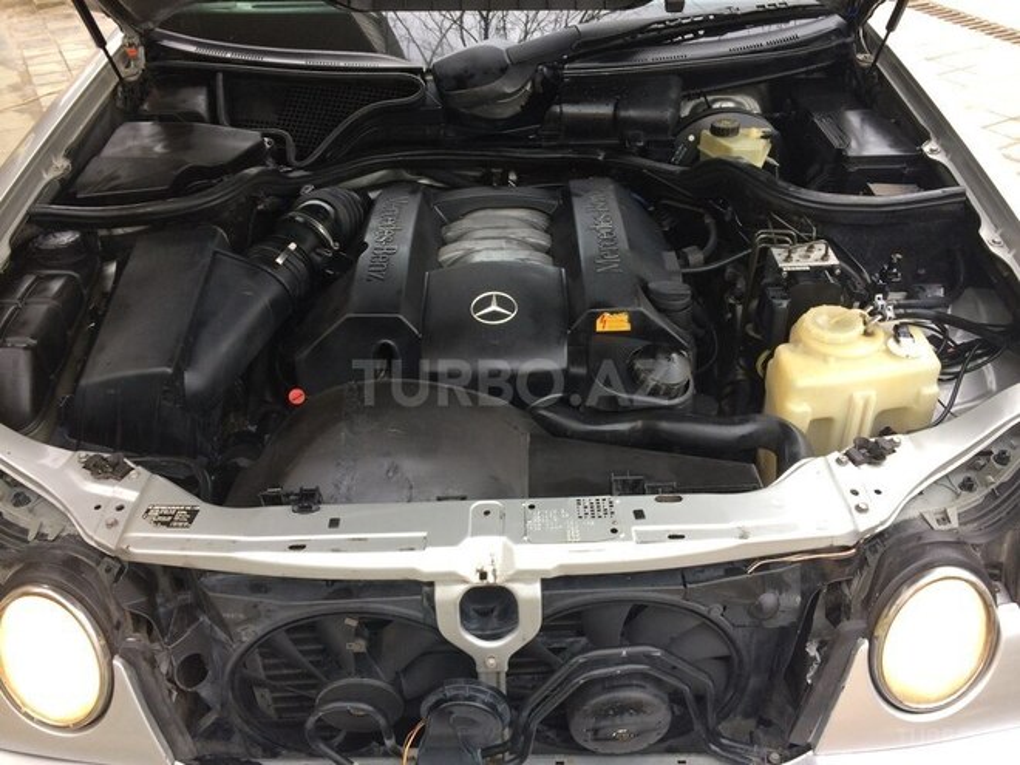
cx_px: 510
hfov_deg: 61.7
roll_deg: +2.2
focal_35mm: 29
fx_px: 855
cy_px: 382
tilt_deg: -39.0
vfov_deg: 48.2
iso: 64
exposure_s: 1/100
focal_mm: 4.15
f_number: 2.2
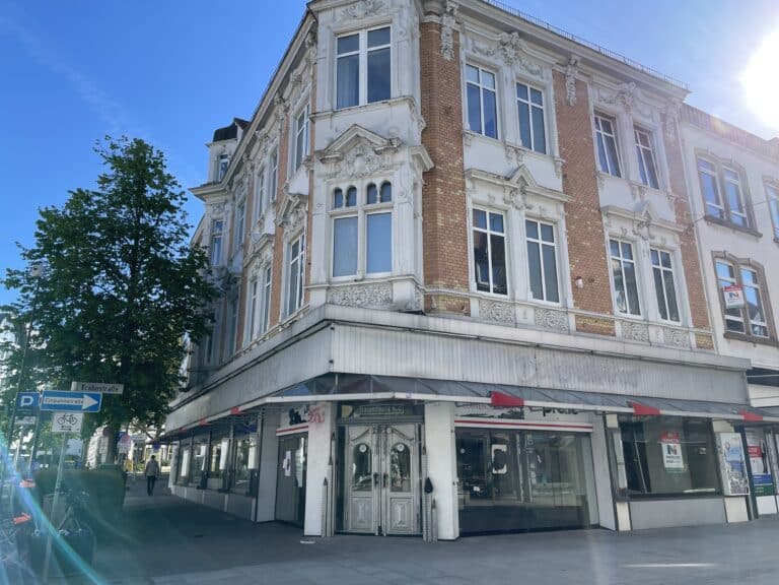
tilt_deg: +17.2
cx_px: 390
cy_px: 292
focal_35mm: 26
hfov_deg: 67.3
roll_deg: -0.3
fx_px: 585
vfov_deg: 53.1
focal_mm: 4.2
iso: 32
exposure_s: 1/1435
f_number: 1.6
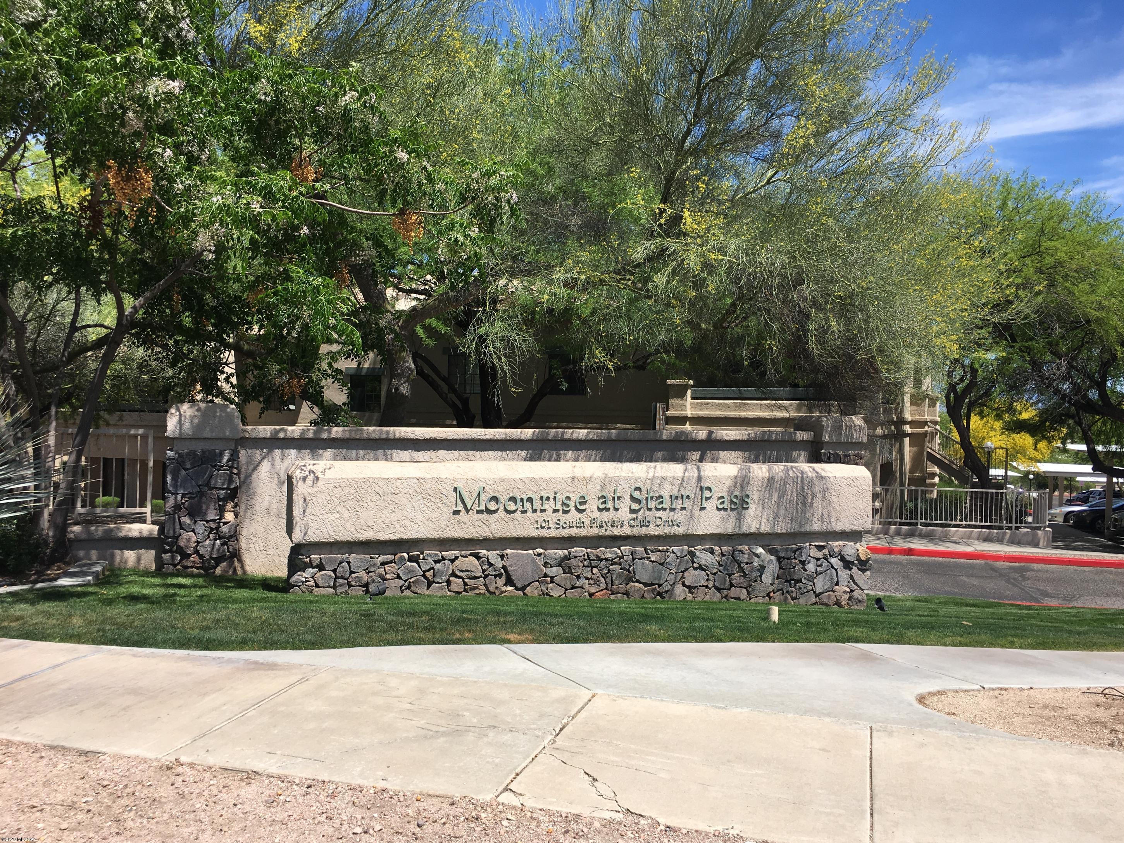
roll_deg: -0.5
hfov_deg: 60.0
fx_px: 974
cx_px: 581
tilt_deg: -0.2
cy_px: 430
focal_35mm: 30
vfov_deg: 46.8
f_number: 2.2
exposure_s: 1/1637
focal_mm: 4.15
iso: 25
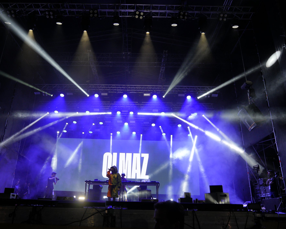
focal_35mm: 28
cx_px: 134
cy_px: 118
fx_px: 237
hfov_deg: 62.2
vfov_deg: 51.5
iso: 640
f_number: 2.8
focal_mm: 24
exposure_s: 1/250
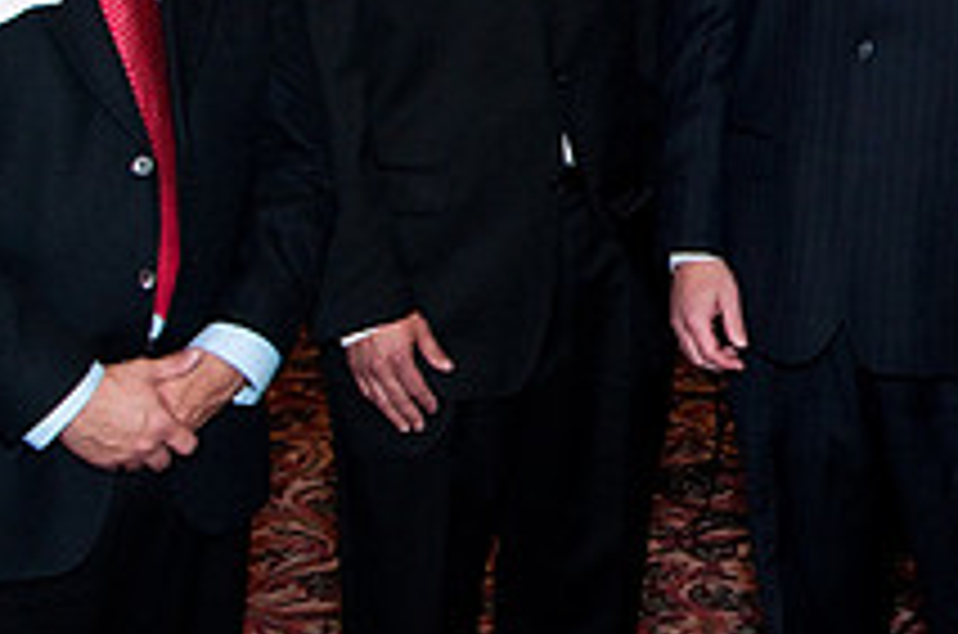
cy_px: -74
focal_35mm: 90
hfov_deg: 21.6
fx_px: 2390
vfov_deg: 14.7
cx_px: 1034
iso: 640
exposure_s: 1/60
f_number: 6.3
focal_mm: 22
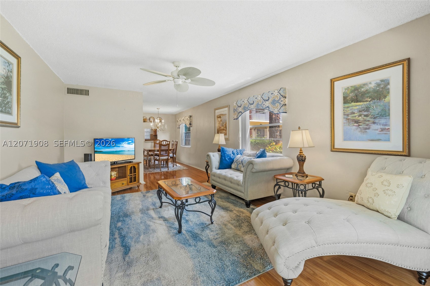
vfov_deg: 81.2
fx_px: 167
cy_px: 143
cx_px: 215
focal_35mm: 14
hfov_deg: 104.3
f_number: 9
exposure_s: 1
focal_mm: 14
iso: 250
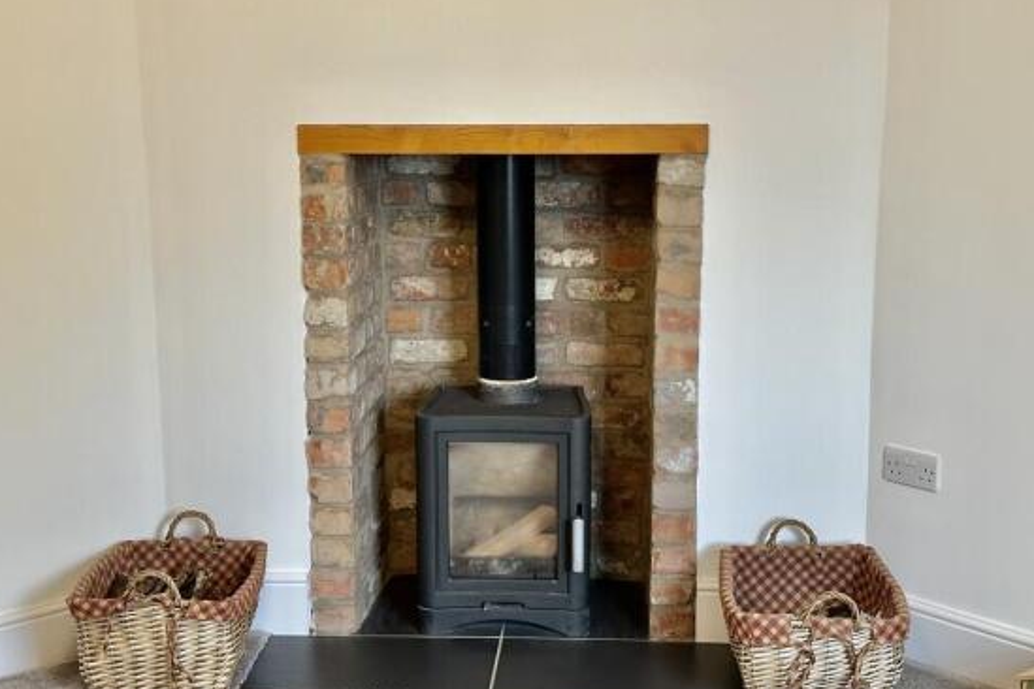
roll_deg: +0.2
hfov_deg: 37.5
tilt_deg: -12.0
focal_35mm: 53
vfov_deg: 25.5
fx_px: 1522
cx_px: 536
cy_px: 368
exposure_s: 1/60
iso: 125
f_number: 1.78
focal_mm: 6.86
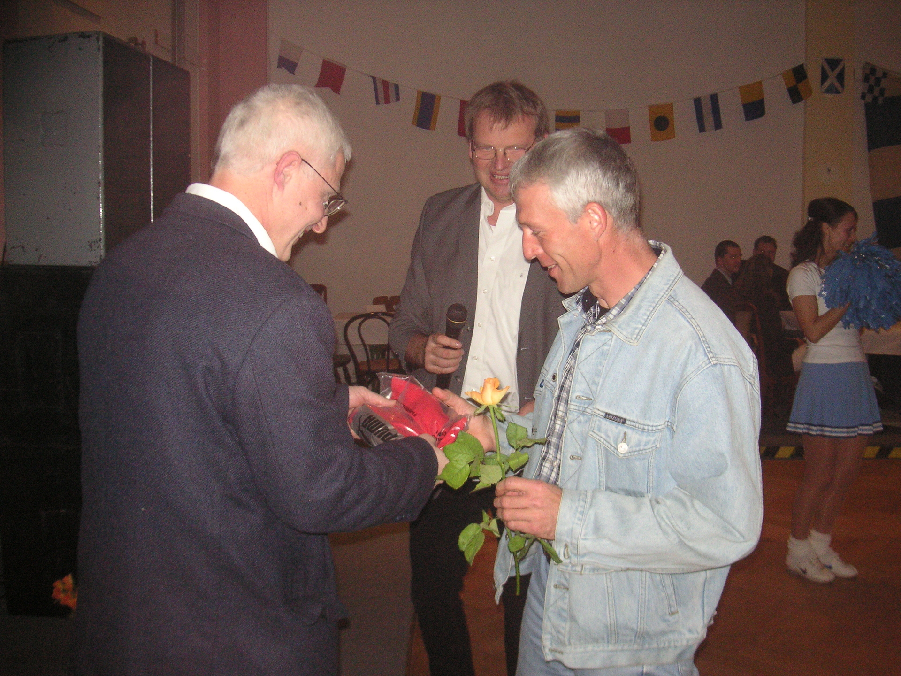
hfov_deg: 50.1
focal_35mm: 37
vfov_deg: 38.7
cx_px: 450
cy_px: 338
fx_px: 963
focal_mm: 6.1
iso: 160
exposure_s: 1/45
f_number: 2.8
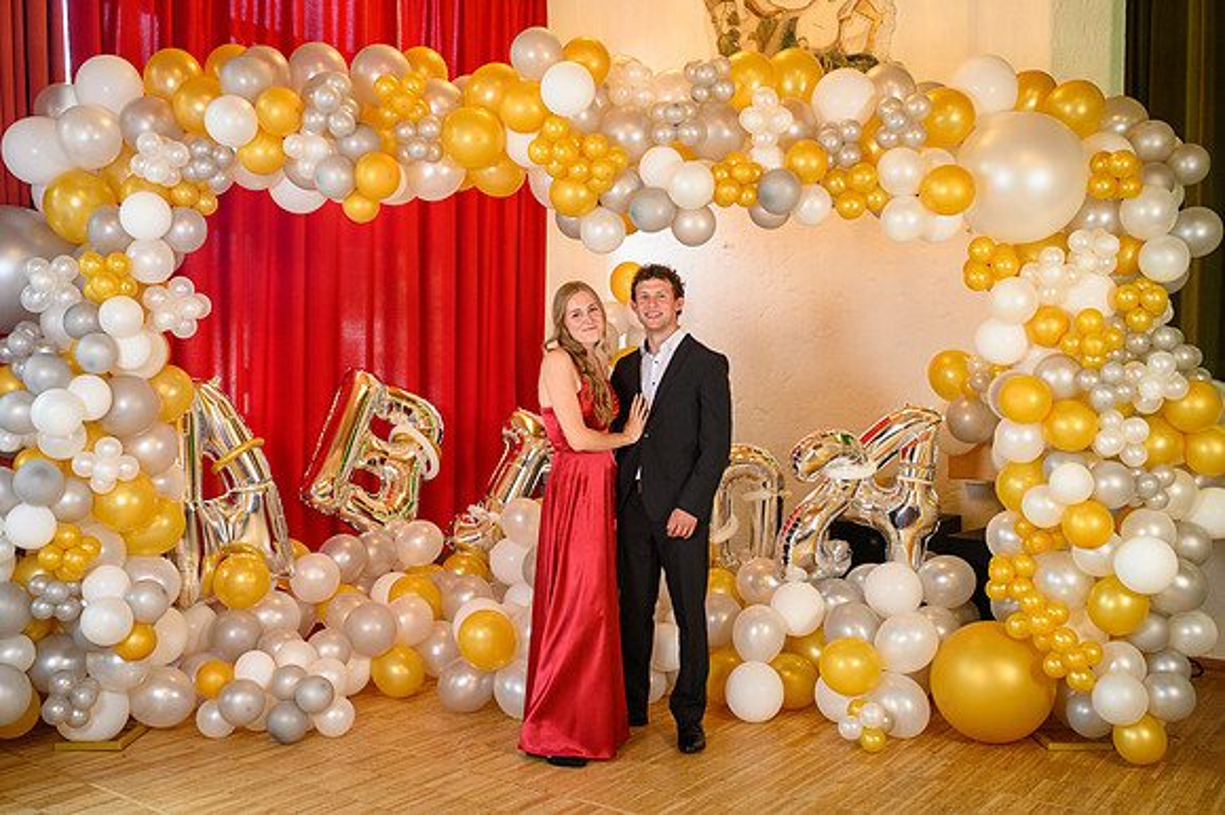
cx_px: 585
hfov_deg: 52.4
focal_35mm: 37
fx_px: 1244
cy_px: 404
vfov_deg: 36.3
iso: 1250
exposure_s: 1/100
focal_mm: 35
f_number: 3.5
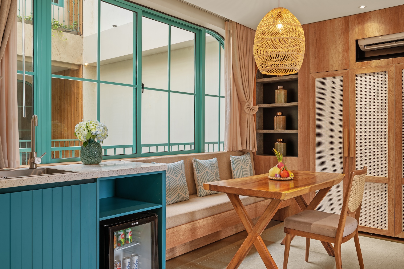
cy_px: 134
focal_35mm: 30
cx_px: 202
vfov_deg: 43.5
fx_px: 336
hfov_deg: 62.0
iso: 160
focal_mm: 30
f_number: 8
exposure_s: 1/2
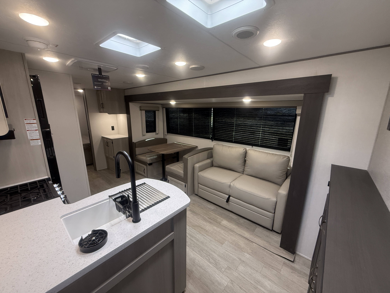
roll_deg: +0.8
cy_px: 146
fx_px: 158
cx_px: 195
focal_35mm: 14
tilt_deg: -11.3
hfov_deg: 102.1
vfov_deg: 85.7
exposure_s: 1/80
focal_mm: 2.22
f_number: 2.2
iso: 200
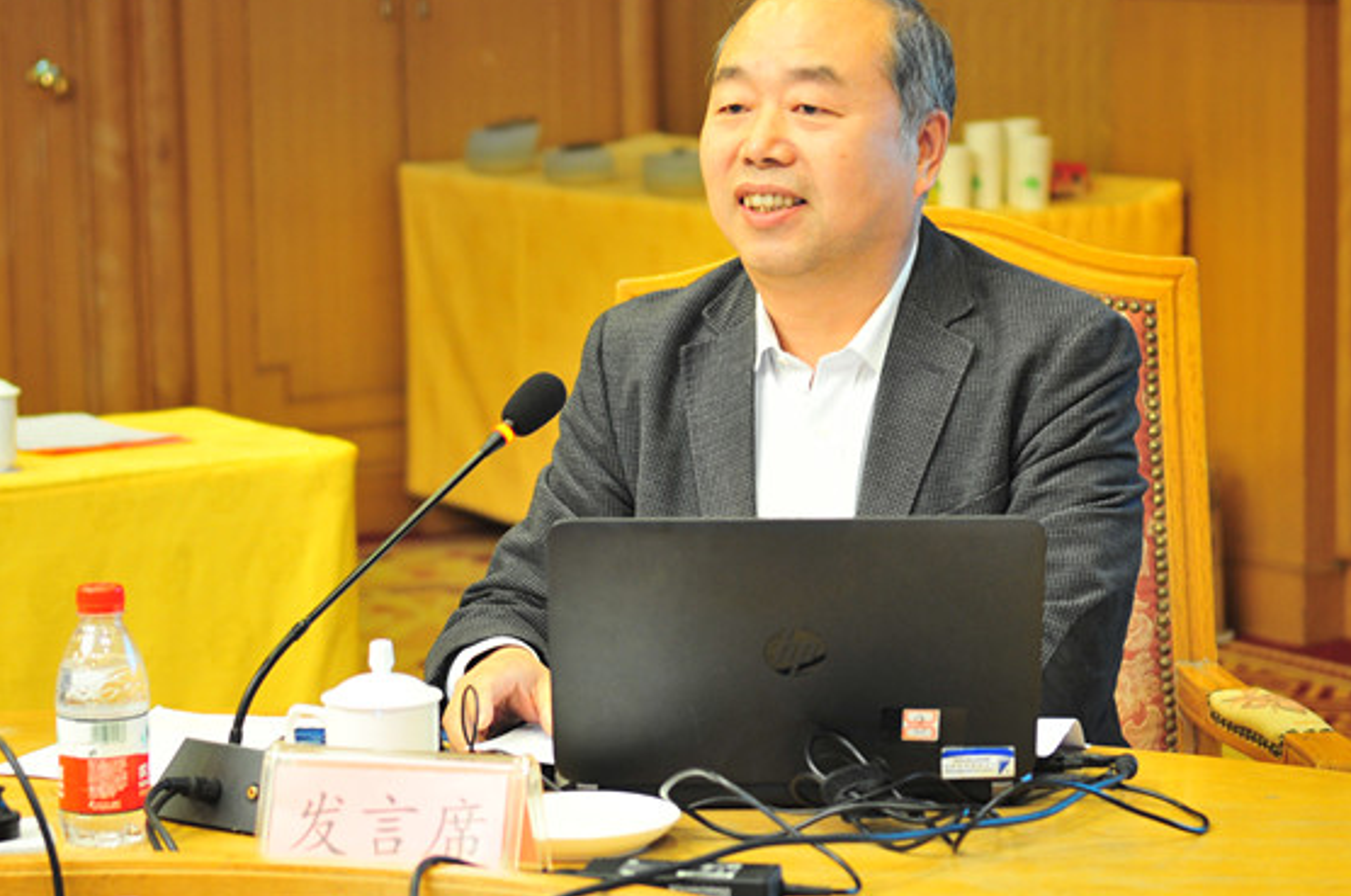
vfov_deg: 11.5
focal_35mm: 119
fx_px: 4449
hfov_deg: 17.3
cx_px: 717
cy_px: 395
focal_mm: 55
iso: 400
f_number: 2.8
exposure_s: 1/15
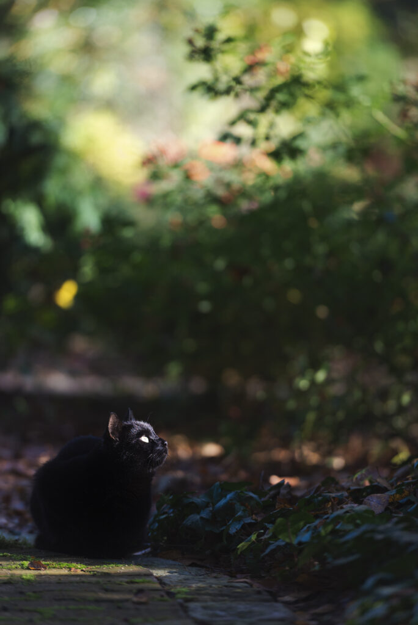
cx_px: 209
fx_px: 3478
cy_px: 312
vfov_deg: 10.3
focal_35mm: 200
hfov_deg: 6.9
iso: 800
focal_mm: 200
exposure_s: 1/500
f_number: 2.8
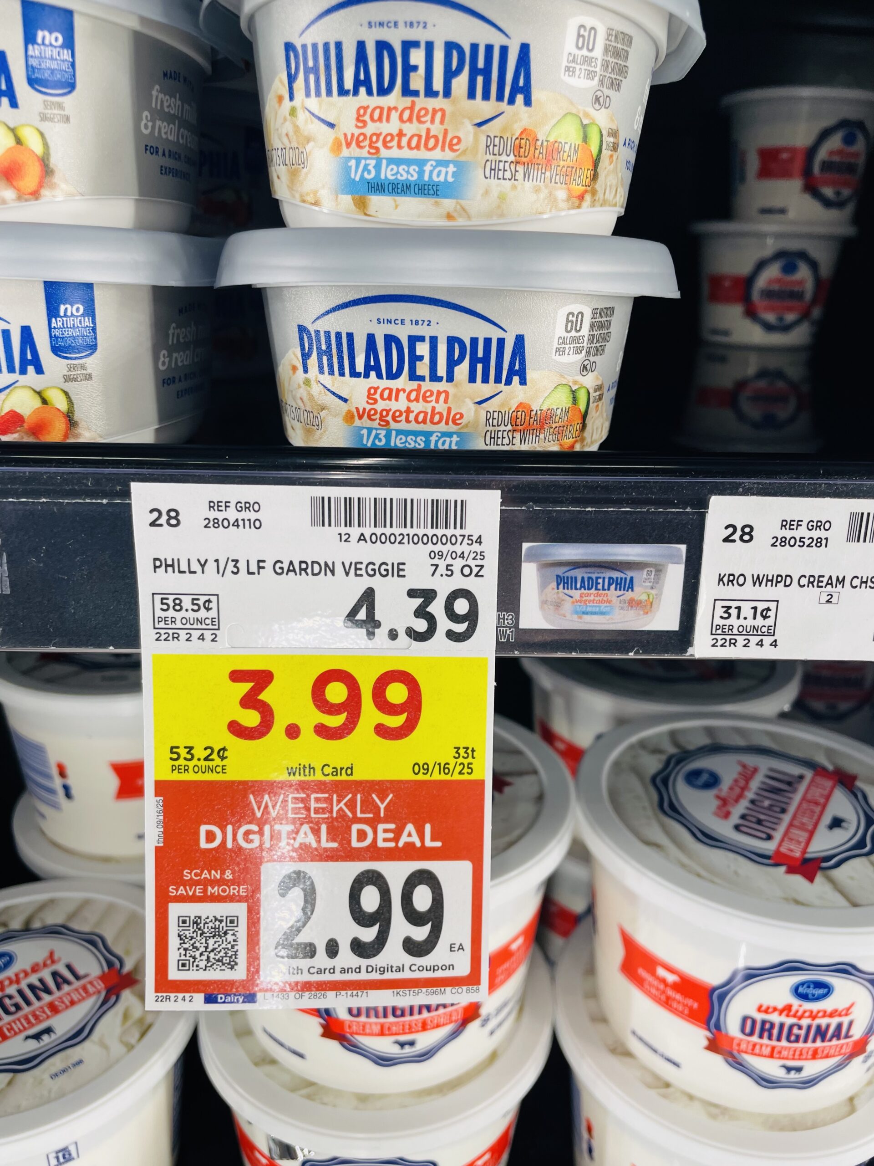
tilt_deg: -21.3
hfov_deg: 53.1
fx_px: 875
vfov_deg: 67.3
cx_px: 437
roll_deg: -2.2
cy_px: 583
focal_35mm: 26
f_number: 1.6
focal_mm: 4.2
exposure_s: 1/120
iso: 40
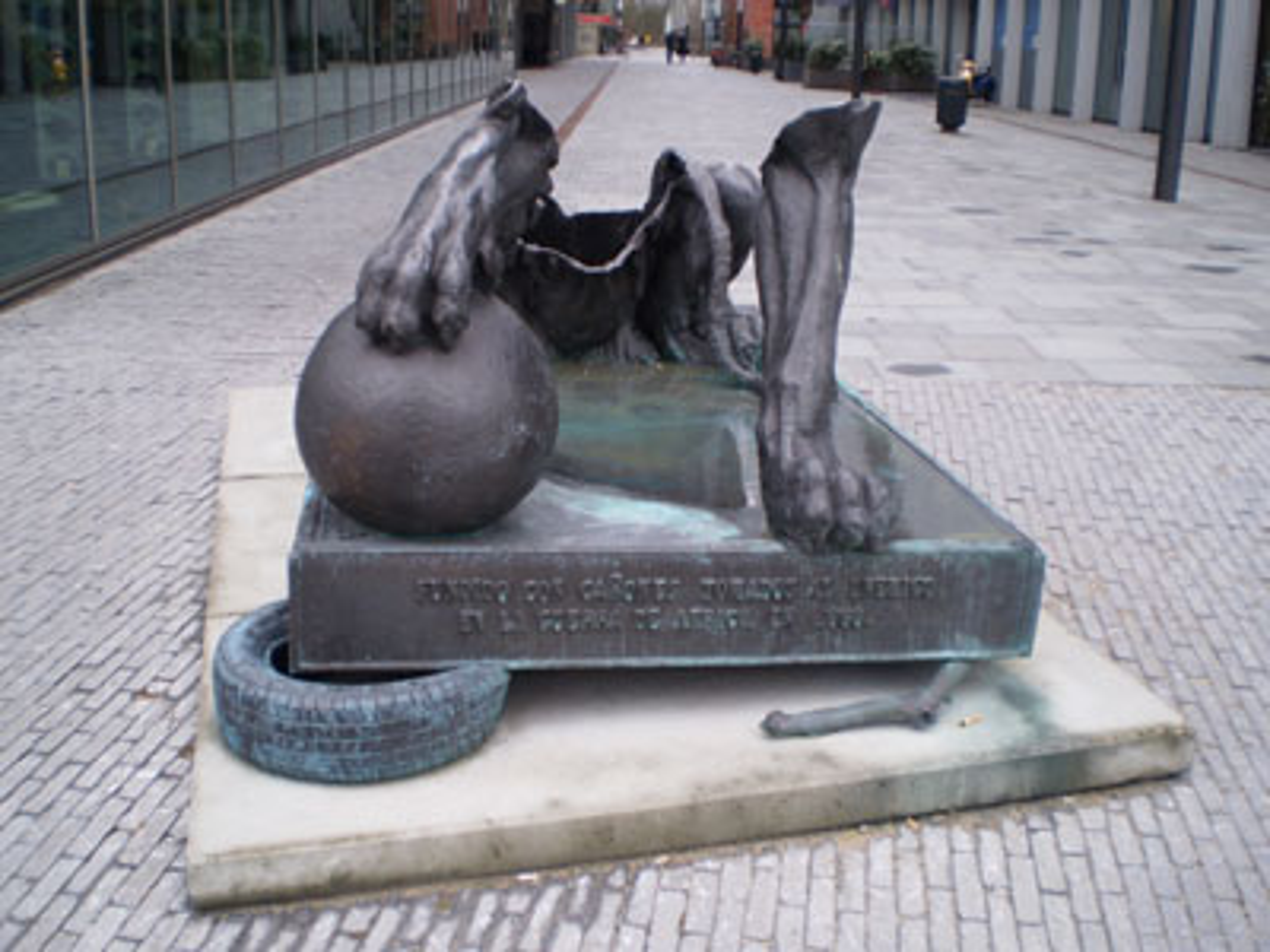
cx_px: 635
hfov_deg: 51.4
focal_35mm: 36
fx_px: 1321
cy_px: 476
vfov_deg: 39.7
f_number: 3.1
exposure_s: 1/60
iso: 64
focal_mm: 6.3
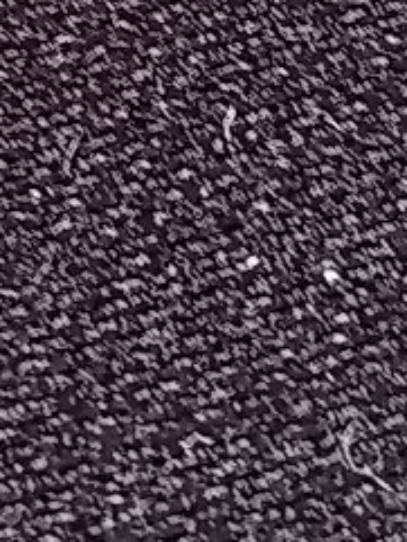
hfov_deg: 6.0
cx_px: -38
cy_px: -263
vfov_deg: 7.8
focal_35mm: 249
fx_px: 3900
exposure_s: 1/20
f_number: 1.8
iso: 758
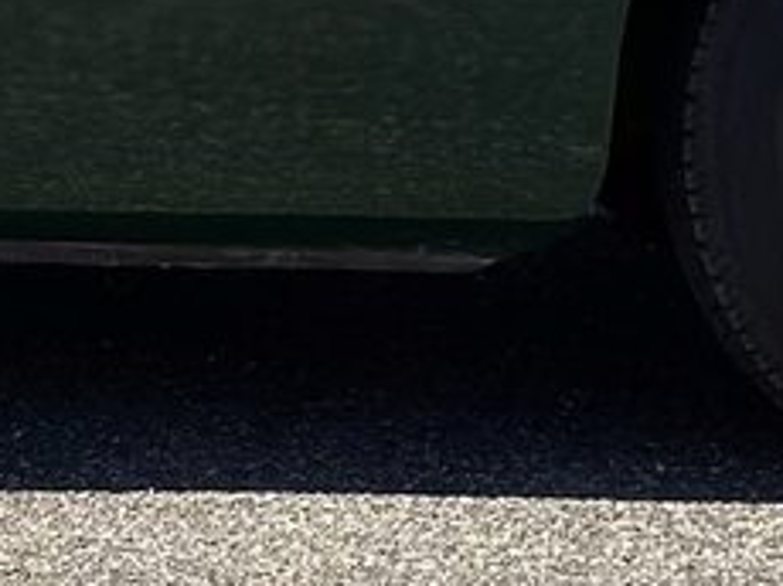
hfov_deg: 6.1
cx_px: -562
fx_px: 7253
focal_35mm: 321
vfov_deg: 4.5
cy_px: -784
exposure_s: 1/2890
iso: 80
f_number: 1.78
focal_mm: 6.86
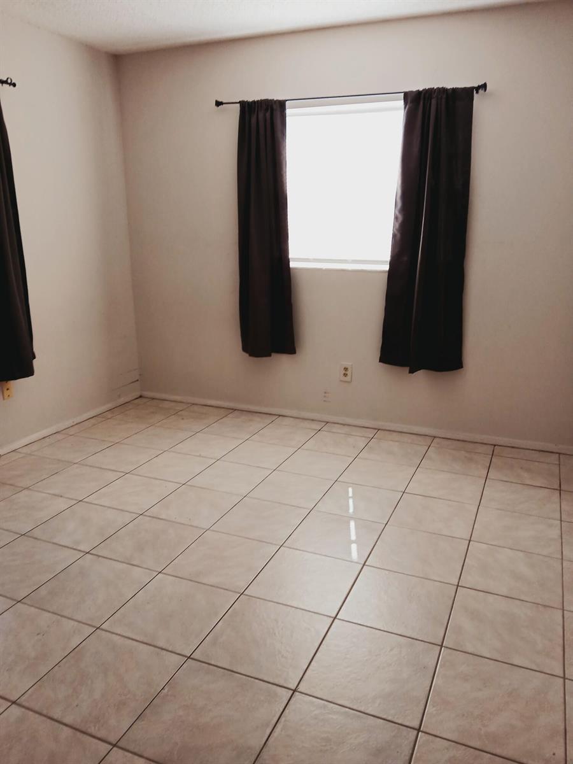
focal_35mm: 26
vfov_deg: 67.3
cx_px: 286
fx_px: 574
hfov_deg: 53.1
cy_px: 382
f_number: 1.8
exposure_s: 1/60
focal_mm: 3.98
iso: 80
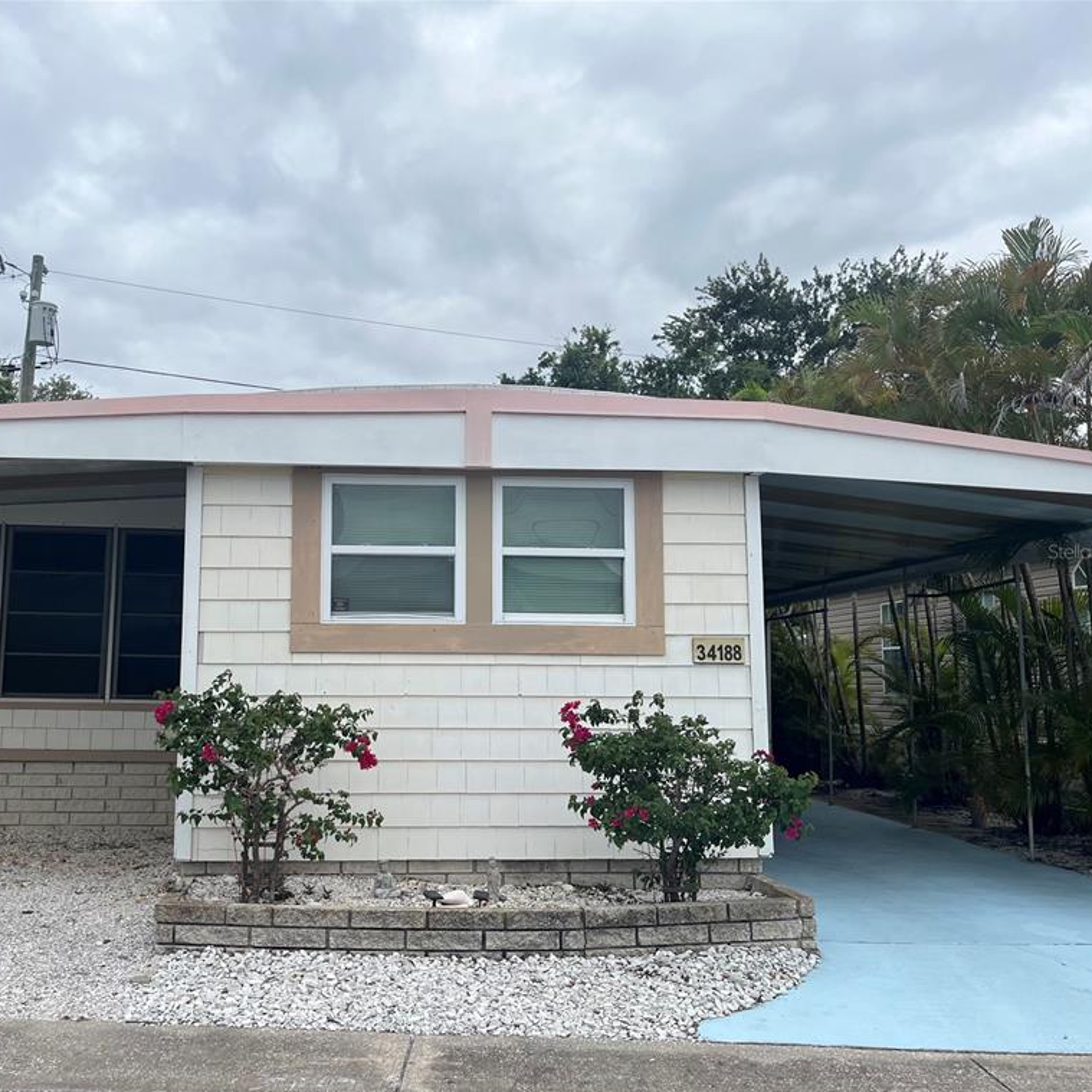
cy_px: 551
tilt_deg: +6.5
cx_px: 399
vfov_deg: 52.5
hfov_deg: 51.9
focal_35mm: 31
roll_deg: -0.8
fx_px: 1106
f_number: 1.6
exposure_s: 1/1372
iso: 50
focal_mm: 5.1
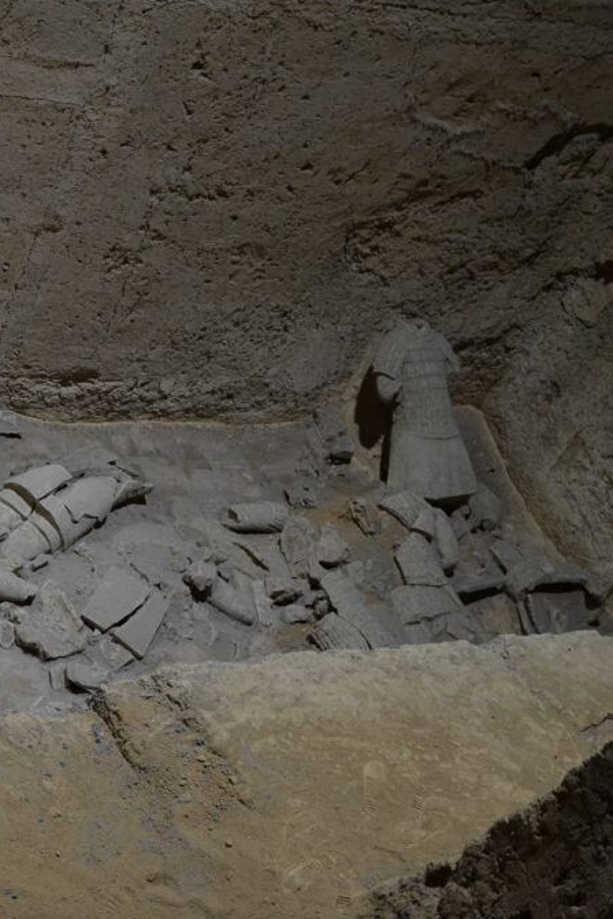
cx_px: -57
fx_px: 1864
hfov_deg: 18.0
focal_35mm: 73
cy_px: 460
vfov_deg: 27.7
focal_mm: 32
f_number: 4
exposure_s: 1/13
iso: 800
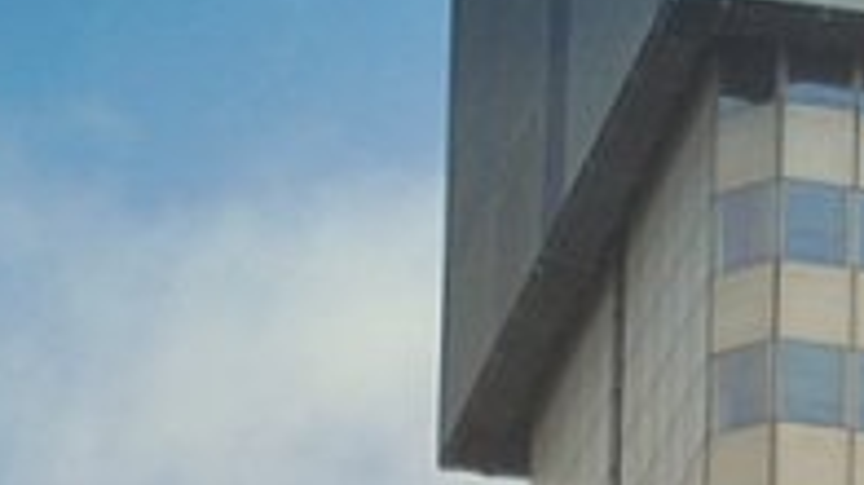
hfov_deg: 5.4
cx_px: 1380
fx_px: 9044
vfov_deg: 3.0
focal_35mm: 395
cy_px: 1129
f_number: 10
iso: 200
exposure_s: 1/400
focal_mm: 48
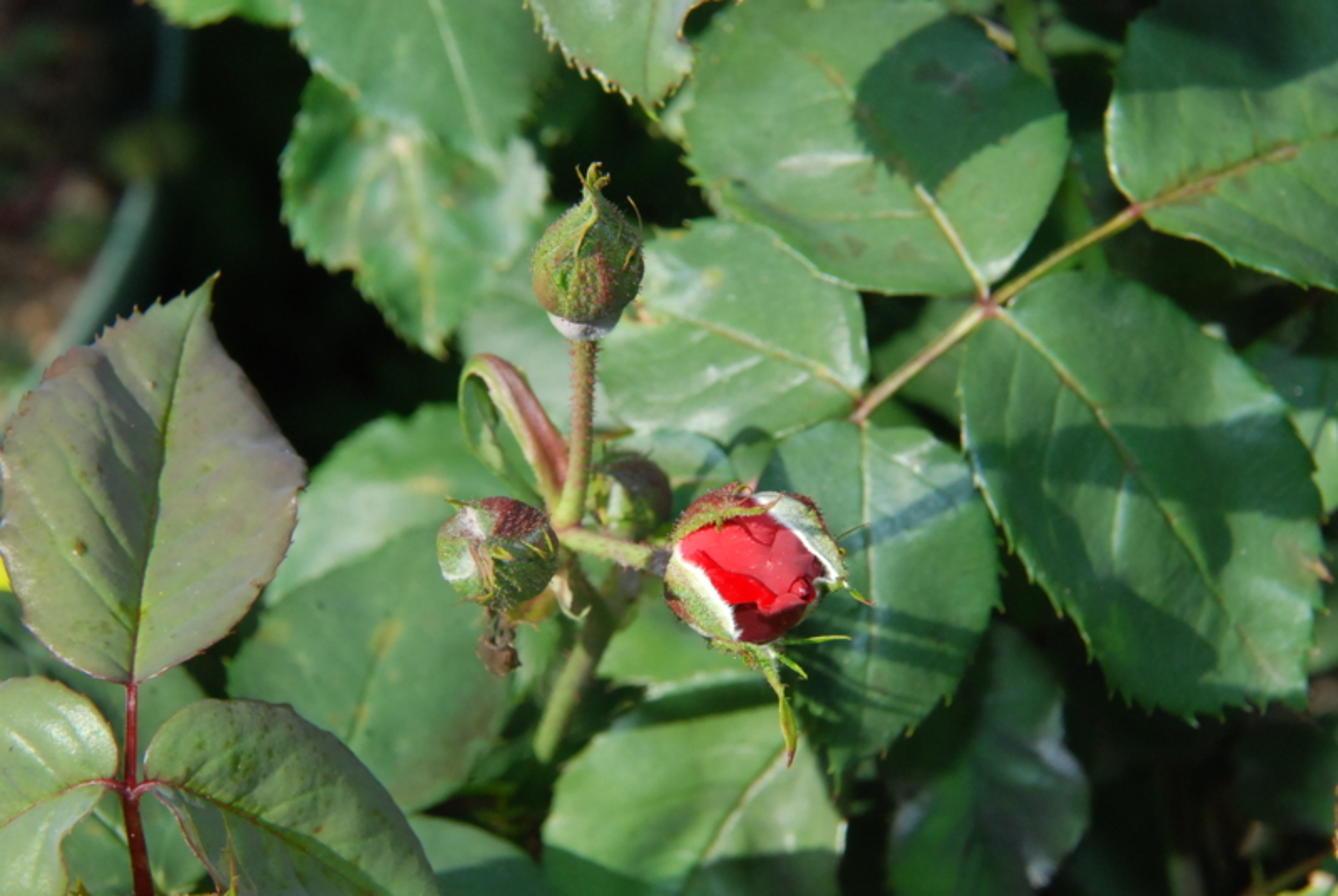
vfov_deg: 4.4
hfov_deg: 6.5
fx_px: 11725
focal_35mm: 315
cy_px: 448
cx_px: 669
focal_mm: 210
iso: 800
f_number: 18
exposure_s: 1/200
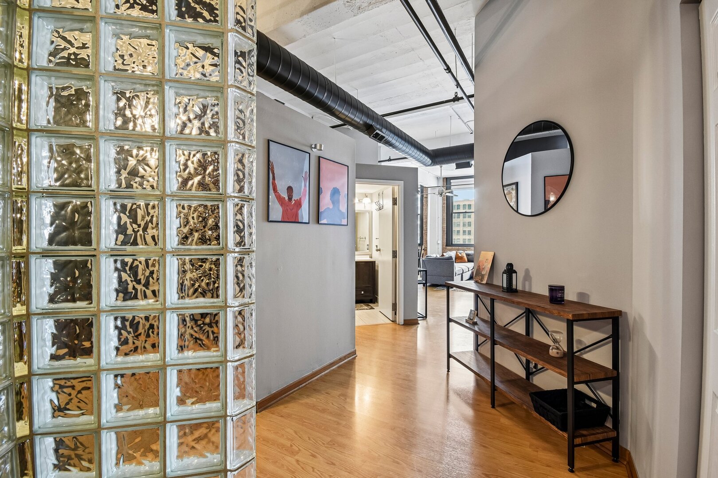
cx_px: 359
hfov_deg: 100.4
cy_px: 239
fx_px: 299
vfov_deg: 77.3
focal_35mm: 15
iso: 400
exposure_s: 1/10
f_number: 8
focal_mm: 10
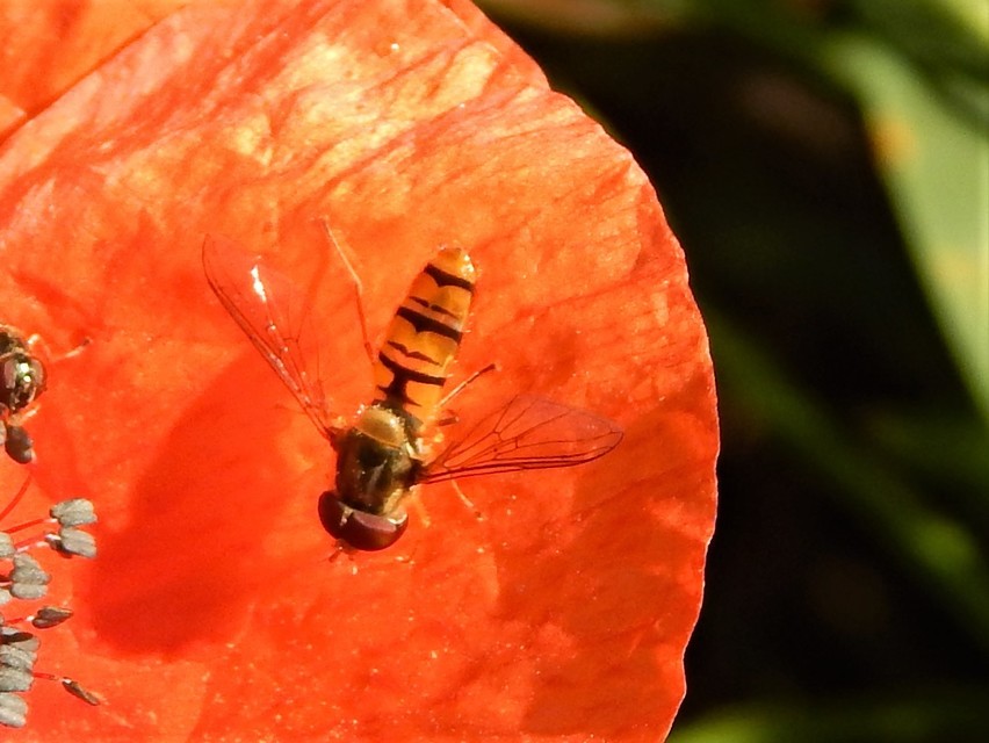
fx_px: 2973
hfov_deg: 18.9
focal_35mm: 104
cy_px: 372
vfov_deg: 14.2
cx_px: 494
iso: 125
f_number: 4.5
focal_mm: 18.7
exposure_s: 1/500
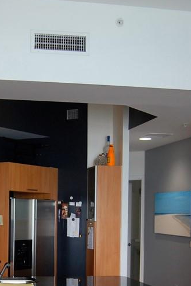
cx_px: 18
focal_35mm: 66
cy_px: 209
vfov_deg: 30.1
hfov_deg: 20.2
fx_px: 526
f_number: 4
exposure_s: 1/60
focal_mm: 20
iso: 400
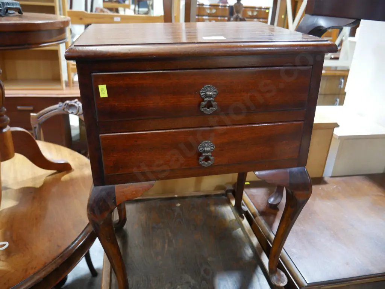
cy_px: 144
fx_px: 312
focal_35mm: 28
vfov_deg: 49.8
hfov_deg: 63.4
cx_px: 192
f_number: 3.5
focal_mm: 14
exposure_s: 1/60
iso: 1600
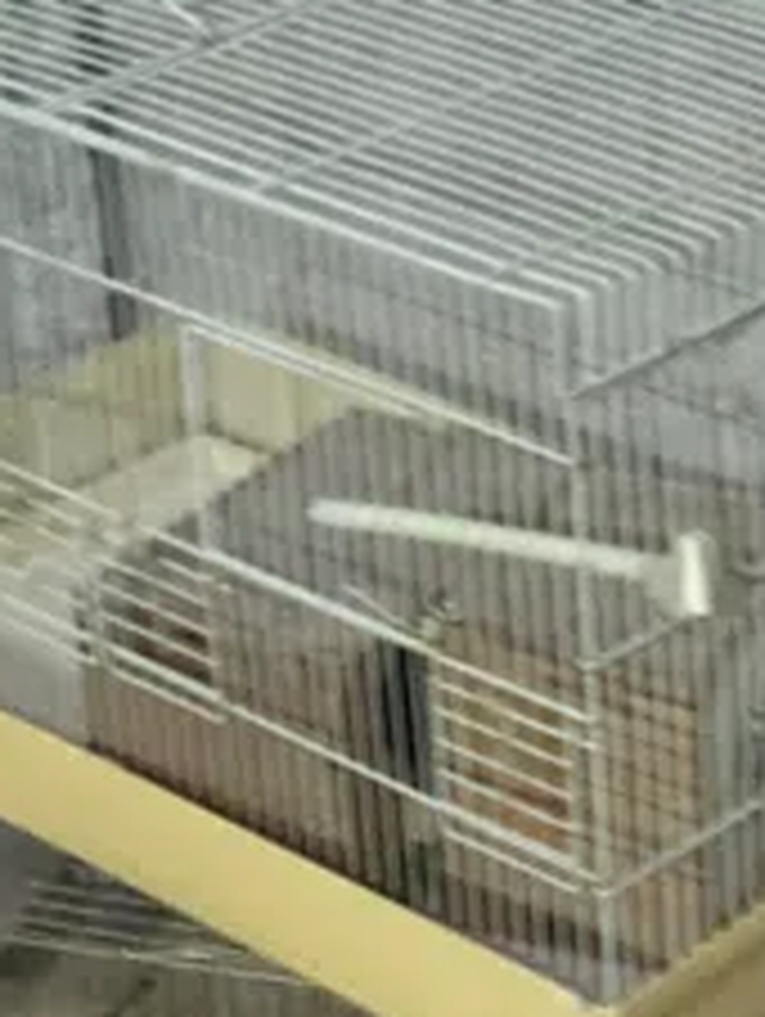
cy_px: 346
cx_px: 562
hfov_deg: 10.9
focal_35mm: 136
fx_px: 4000
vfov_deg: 14.5
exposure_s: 1/25
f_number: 2.8
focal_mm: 9
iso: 1250
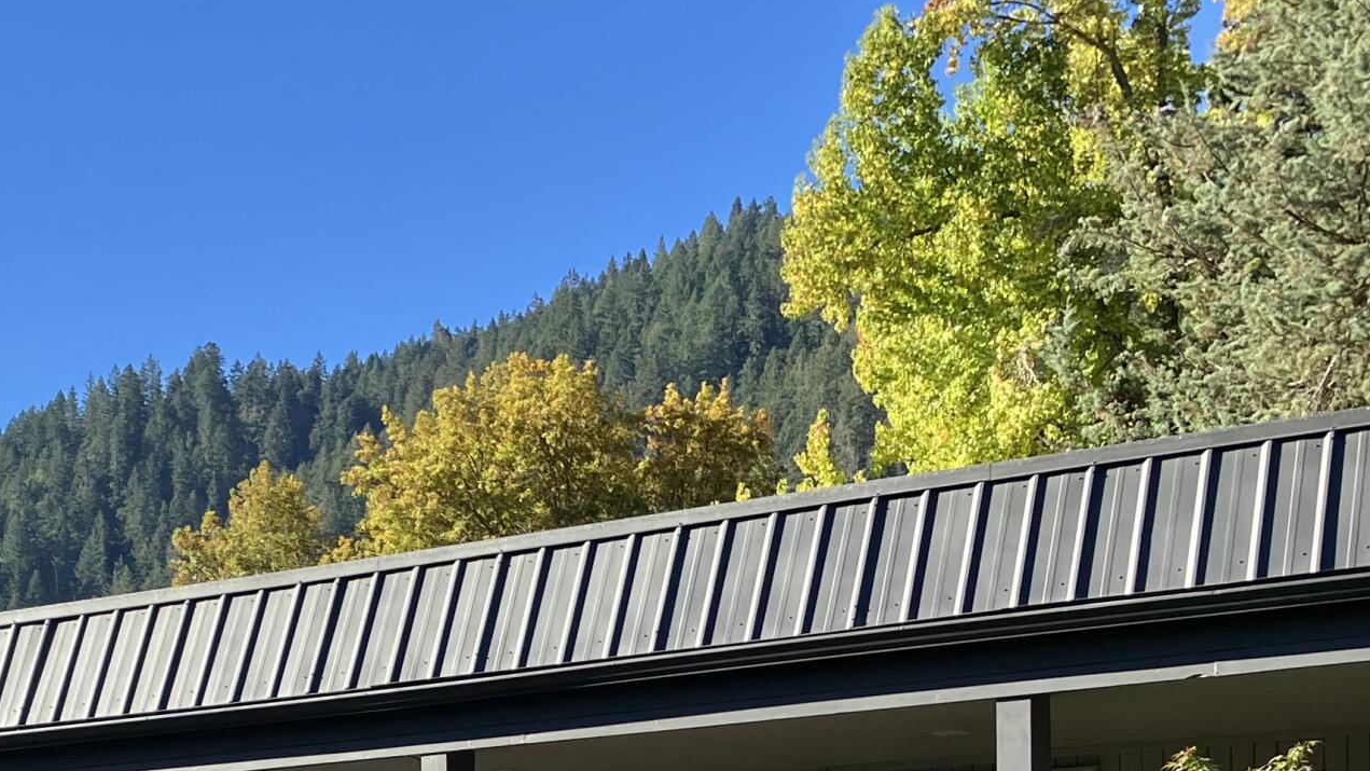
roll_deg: -0.2
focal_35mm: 72
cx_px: 330
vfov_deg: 15.7
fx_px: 2616
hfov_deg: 28.9
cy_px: 1088
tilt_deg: +0.7
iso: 32
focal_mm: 3.99
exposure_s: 1/685
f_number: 1.8
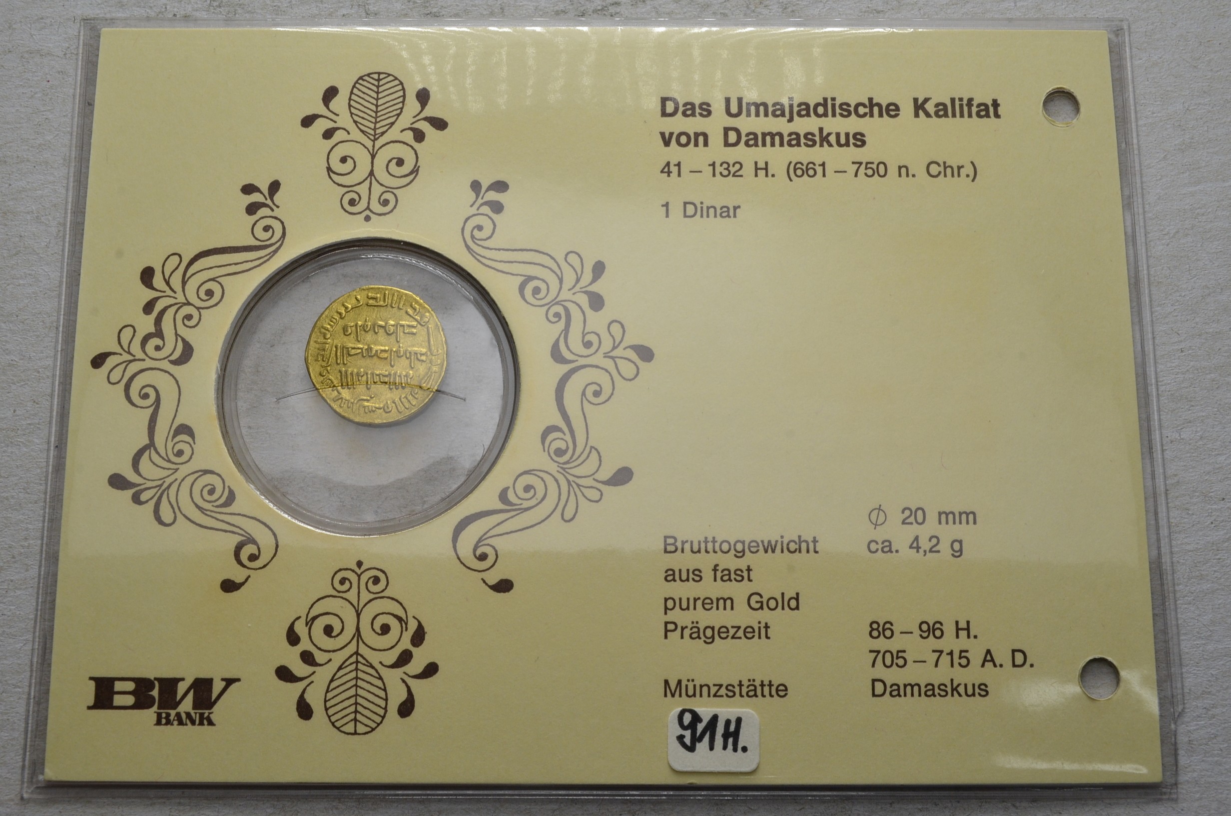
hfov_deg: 46.5
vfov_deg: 31.8
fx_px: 1433
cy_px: 408
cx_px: 616
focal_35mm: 42
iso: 400
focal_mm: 28
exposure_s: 1/250
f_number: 14
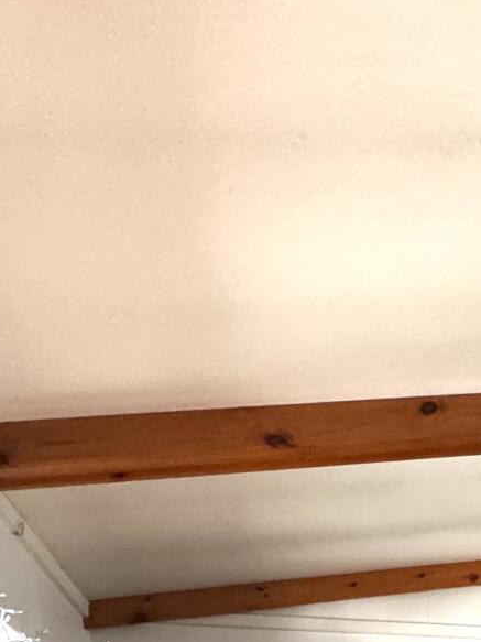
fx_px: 890
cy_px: 922
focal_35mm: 48
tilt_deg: -3.1
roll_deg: +0.5
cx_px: 544
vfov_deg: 28.6
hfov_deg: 27.4
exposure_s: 1/60
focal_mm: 2.22
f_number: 2.2
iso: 640
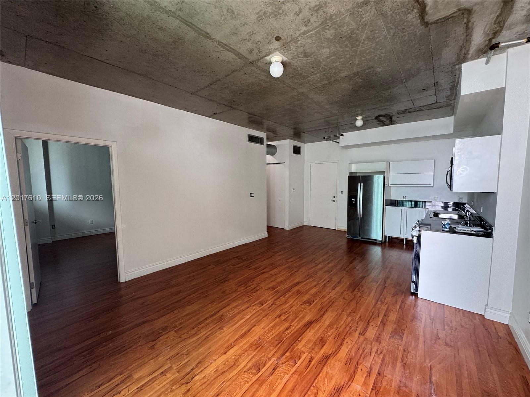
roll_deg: +0.3
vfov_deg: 85.7
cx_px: 265
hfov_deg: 102.1
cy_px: 198
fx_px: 214
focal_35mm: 14
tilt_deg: -4.9
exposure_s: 1/99
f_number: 2.2
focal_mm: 2.22
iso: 160
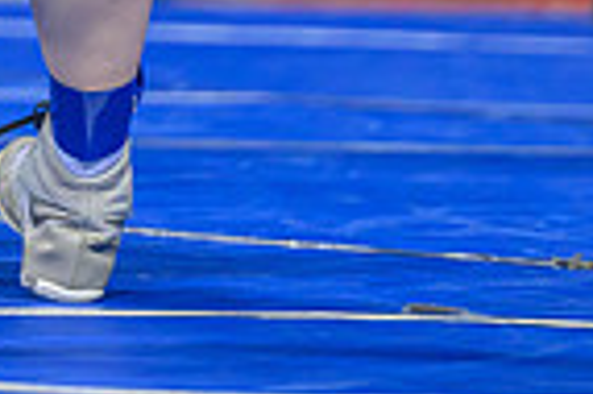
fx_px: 13788
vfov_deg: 1.6
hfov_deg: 2.5
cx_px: -561
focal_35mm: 838
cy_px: -570
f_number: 2.8
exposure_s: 1/800
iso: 3200
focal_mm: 165
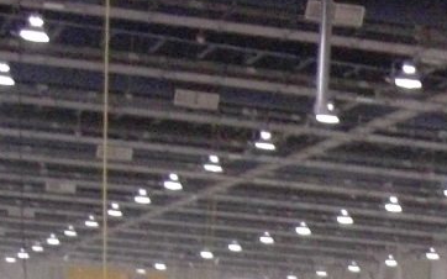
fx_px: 2168
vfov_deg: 6.9
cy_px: 705
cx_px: 820
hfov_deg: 11.0
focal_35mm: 178
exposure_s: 1/50
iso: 800
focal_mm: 7.9
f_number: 2.8
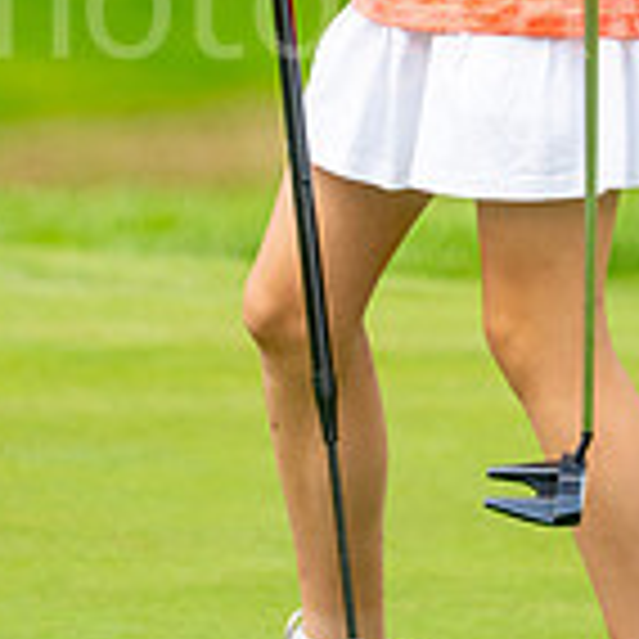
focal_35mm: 1211
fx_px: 25291
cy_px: -184
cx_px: 392
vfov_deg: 1.4
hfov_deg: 1.4
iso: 320
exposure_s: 1/3200
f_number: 4
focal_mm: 300
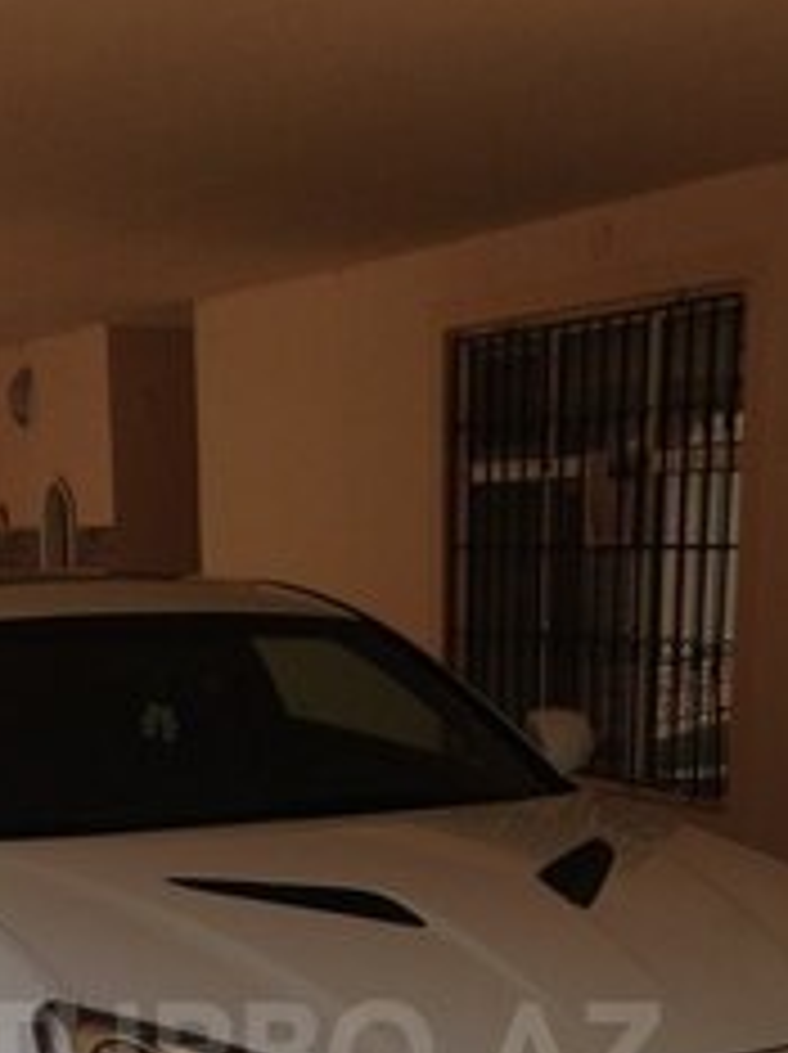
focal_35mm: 70
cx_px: 315
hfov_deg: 20.9
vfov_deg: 26.3
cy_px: 1053
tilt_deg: -11.4
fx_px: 2129
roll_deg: -0.7
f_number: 2.4
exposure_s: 1/903
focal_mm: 4.12
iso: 50
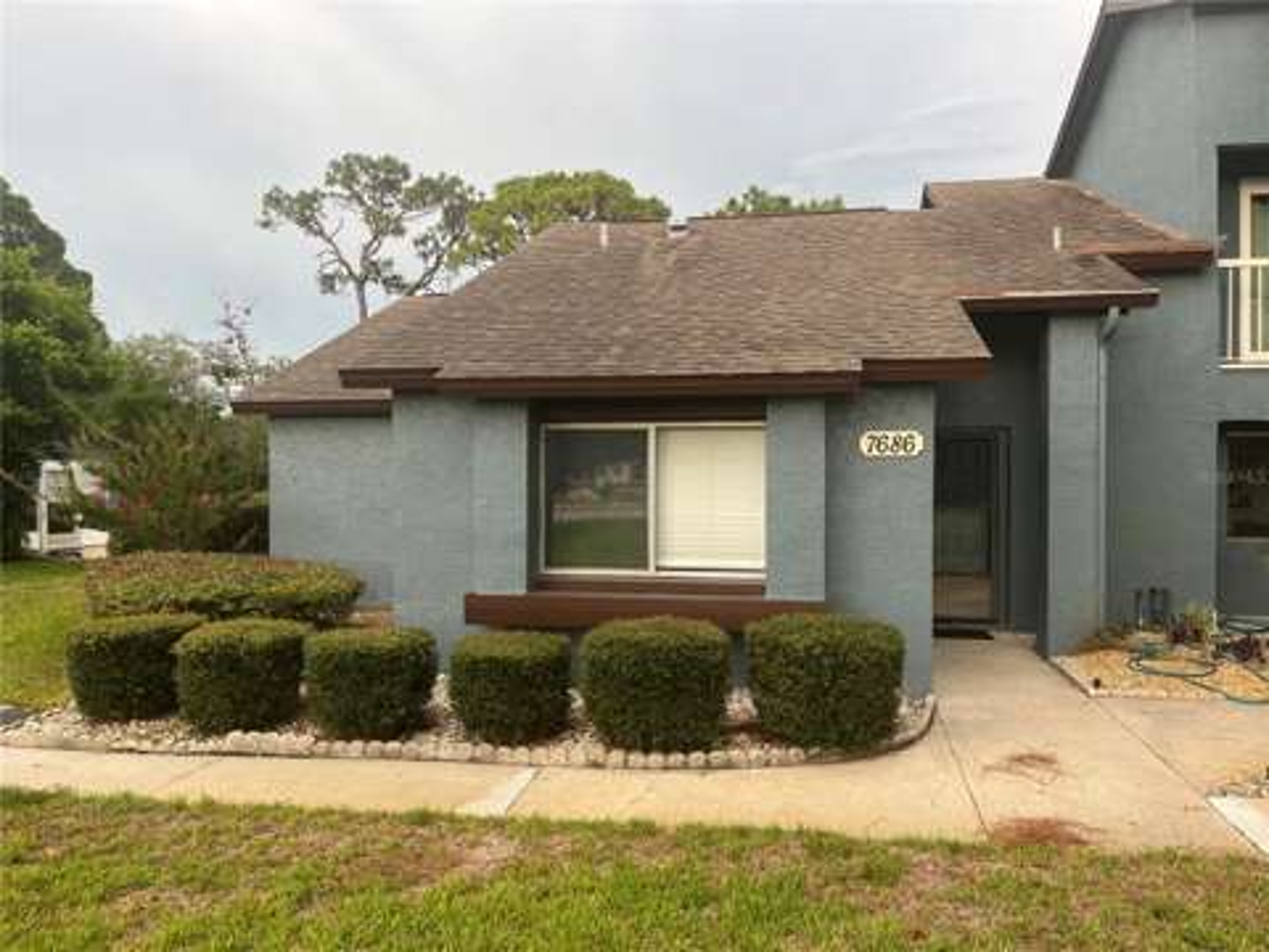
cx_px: 634
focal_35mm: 26
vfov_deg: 53.1
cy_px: 476
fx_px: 953
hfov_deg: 67.3
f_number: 1.6
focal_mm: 5.1
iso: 50
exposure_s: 1/314
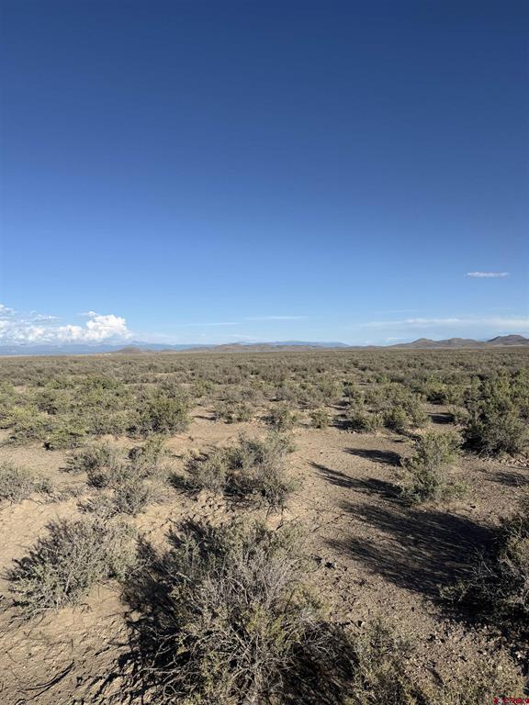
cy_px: 352
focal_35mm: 24
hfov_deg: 56.8
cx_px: 264
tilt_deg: +0.8
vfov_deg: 71.6
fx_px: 489
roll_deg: +0.1
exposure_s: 1/5714
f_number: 1.78
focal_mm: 6.76
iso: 80
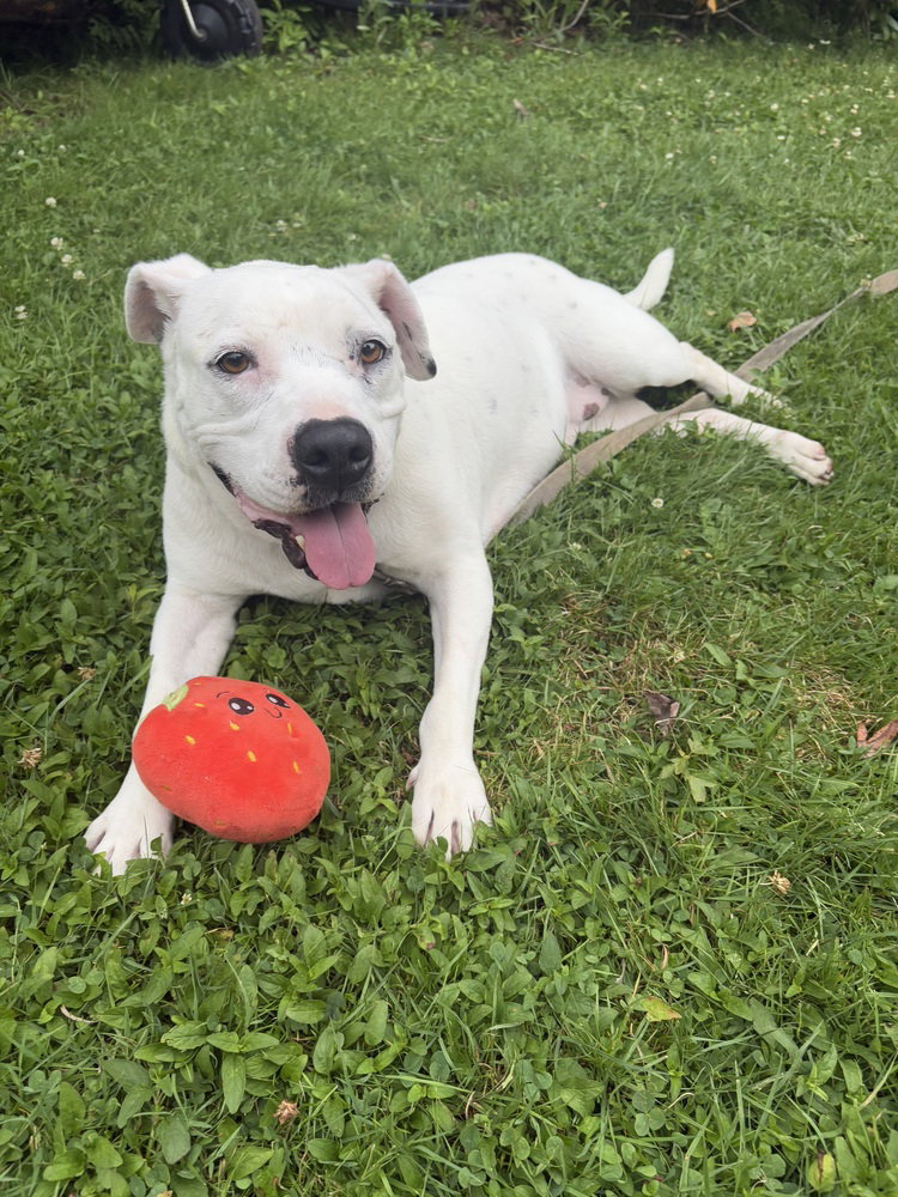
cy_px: 598
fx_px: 899
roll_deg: -0.1
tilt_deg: -35.4
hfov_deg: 53.1
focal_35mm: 26
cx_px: 449
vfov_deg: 67.3
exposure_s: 1/83
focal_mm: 5.96
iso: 125
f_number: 1.6
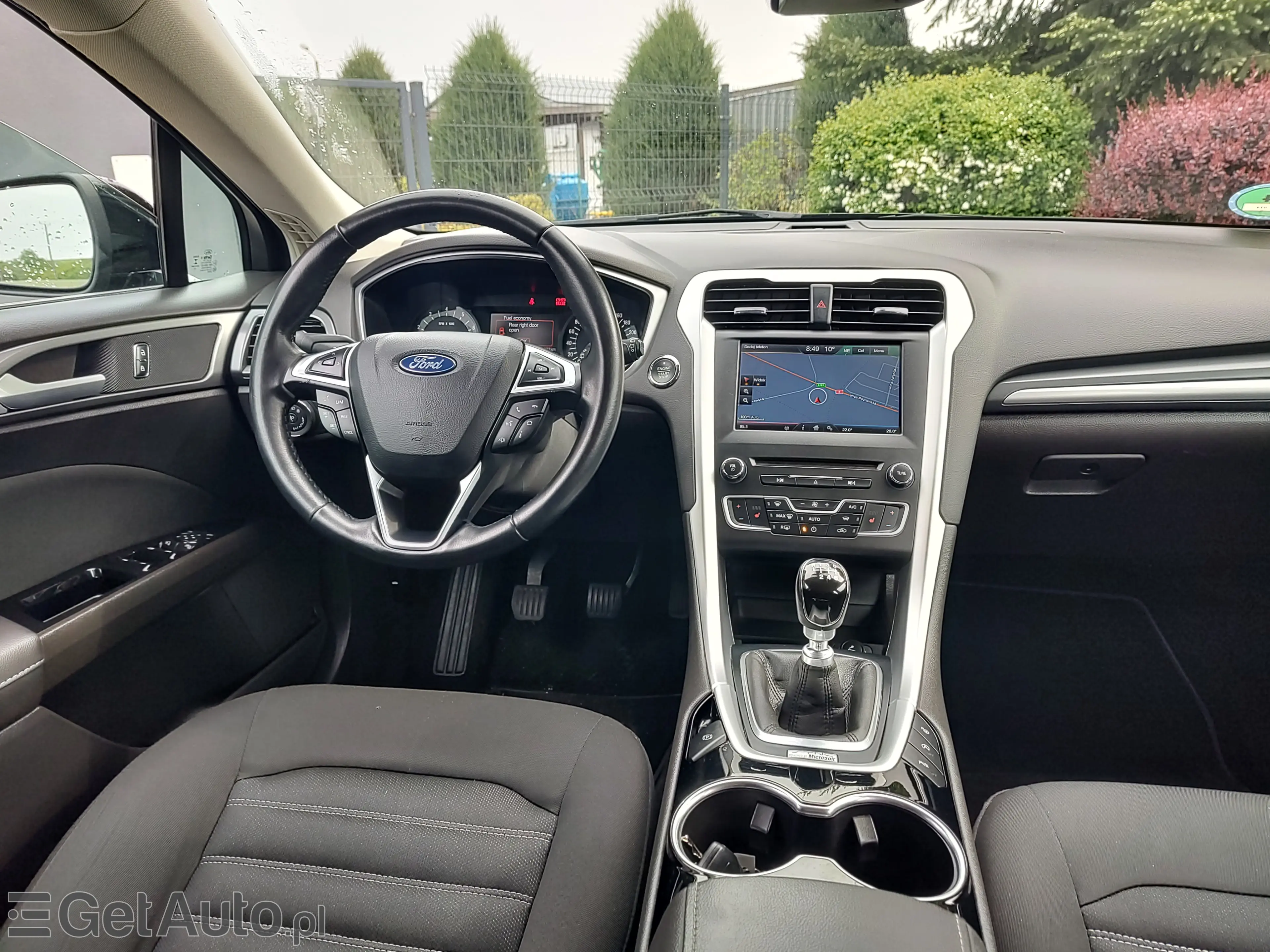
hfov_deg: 73.9
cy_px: 476
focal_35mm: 23
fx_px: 844
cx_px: 635
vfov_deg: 58.9
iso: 100
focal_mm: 5.56
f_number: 1.8
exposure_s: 1/169
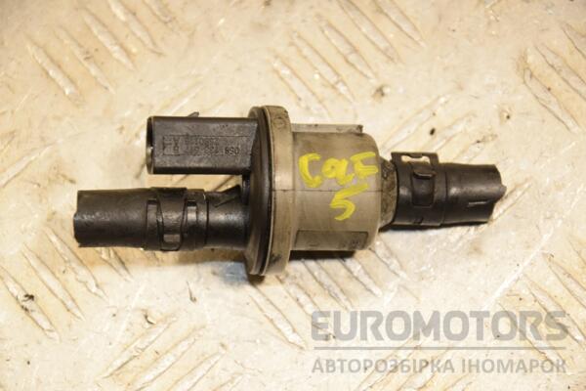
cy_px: 196
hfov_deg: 14.0
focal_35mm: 147
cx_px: 293
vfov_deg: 9.3
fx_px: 2393
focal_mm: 98
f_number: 6.3
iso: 800
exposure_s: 1/200
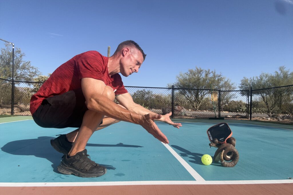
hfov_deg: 73.8
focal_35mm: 24
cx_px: 146
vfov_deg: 53.0
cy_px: 108
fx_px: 195
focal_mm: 2.69
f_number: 1.9
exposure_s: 1/1739
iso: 25
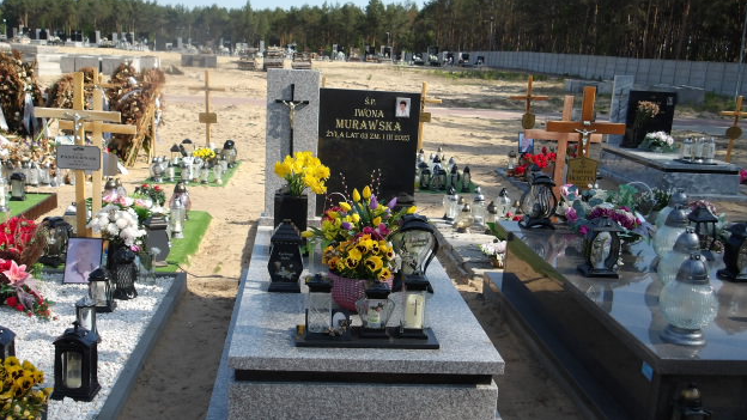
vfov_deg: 31.1
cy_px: 263
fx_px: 753
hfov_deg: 52.8
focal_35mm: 38
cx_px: 366
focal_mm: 6.1
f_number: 3.3
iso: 100
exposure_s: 1/718
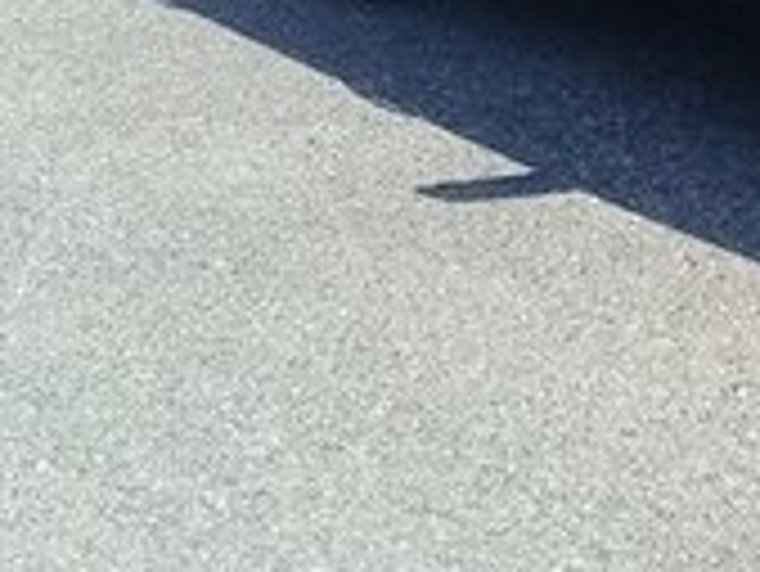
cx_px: 751
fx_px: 2658
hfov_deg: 16.0
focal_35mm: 121
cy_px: -327
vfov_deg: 11.7
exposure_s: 1/799
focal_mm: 3.3
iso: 50
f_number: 2.2
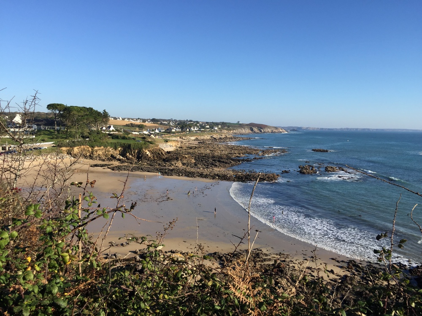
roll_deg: -1.4
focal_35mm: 29
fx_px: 354
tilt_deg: -3.9
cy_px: 158
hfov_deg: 61.7
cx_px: 211
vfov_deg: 48.2
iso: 32
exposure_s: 1/1582
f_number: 2.2
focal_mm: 4.15
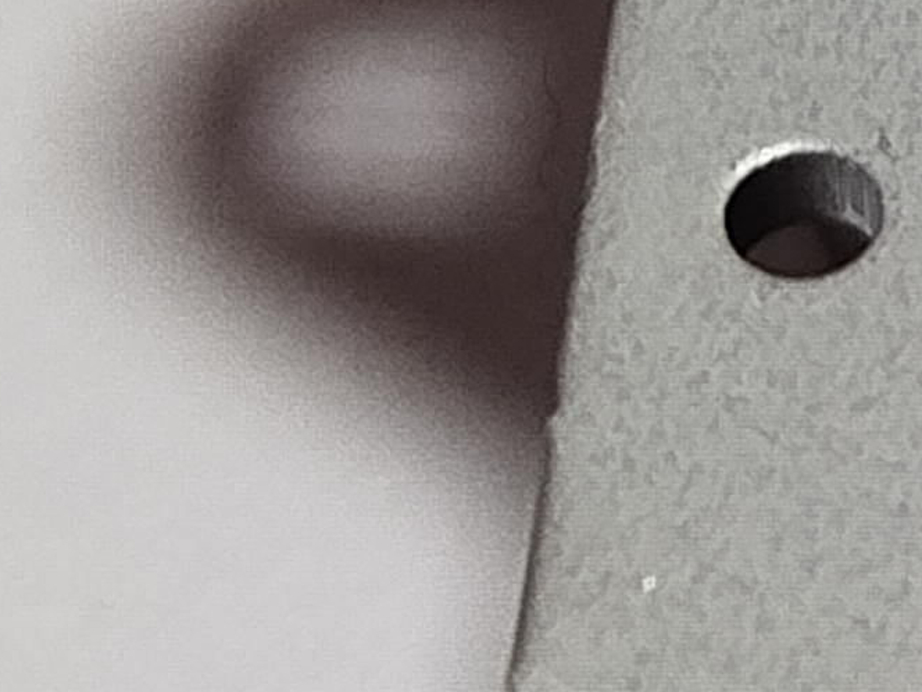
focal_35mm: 289
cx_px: 1512
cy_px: -823
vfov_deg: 5.0
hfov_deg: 6.7
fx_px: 7698
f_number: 1.7
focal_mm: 5.31
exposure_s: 1/33
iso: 200
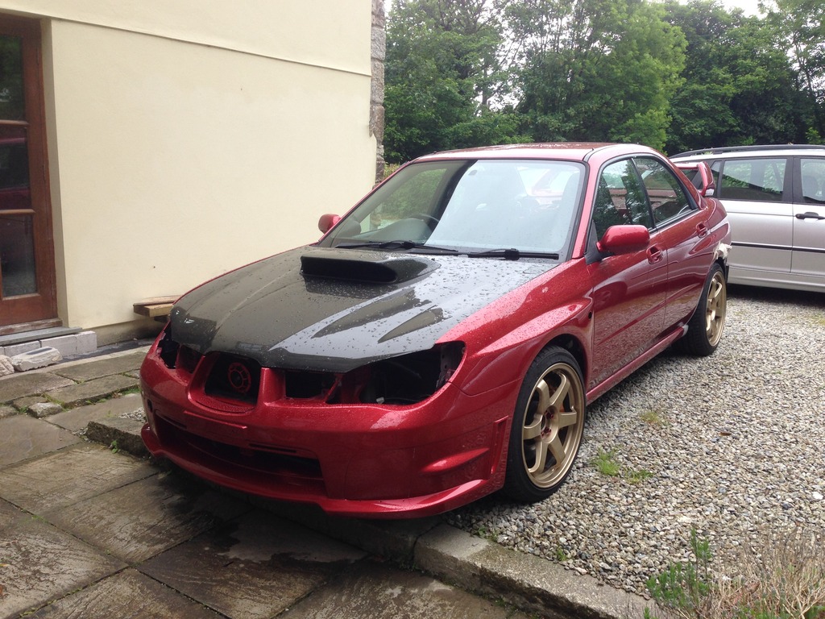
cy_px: 310
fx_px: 786
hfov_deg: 55.4
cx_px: 412
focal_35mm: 33
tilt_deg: -10.3
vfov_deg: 42.9
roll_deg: -1.9
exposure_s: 1/279
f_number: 2.4
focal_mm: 4.12
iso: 50
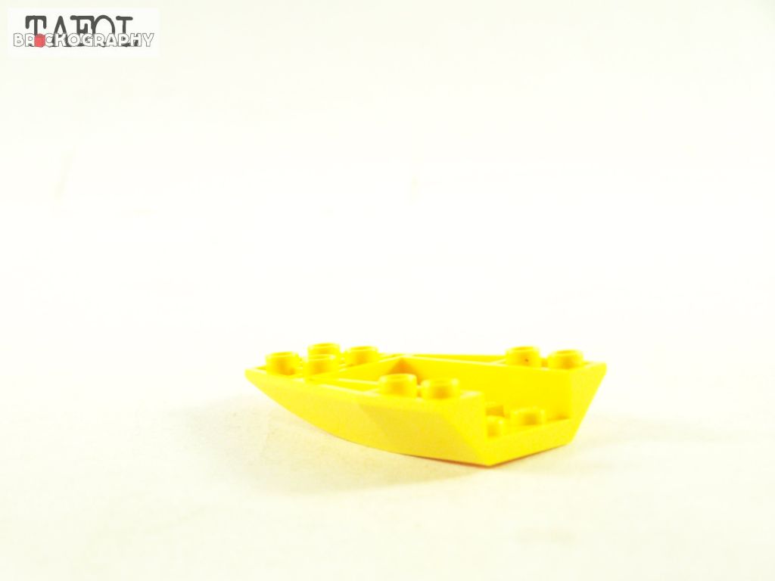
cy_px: 290
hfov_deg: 18.7
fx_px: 2351
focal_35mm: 105
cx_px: 388
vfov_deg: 14.1
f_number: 3.2
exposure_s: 1/60
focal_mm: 17.5
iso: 400
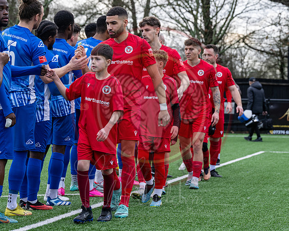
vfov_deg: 10.2
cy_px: 117
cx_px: 125
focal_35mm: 152
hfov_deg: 12.7
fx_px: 1296
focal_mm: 93
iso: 250
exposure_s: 1/250
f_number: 5
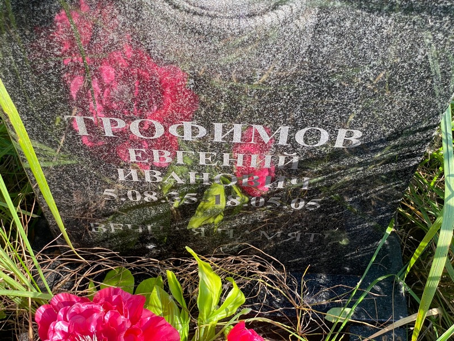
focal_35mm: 52
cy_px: 170
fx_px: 682
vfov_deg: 28.0
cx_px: 227
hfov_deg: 36.8
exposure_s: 1/231
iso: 20
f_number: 2
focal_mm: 6
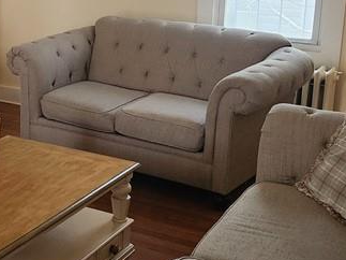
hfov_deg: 24.9
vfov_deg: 20.1
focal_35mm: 73
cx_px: -29
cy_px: 86
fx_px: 729
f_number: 1.8
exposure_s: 1/120
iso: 1000
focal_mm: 5.4
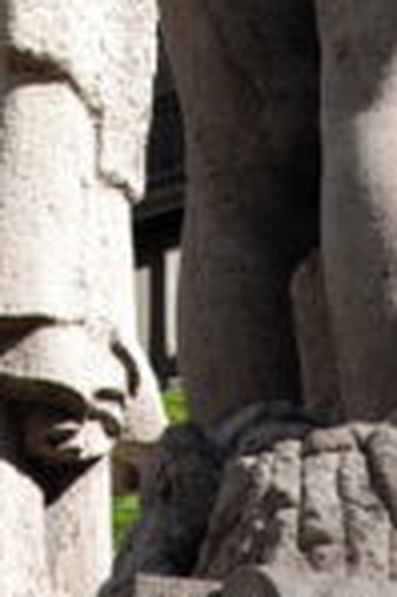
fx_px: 5007
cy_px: -329
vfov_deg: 6.7
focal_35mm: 302
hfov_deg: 4.5
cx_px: 203
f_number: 4.5
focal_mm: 60
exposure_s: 1/200
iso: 100
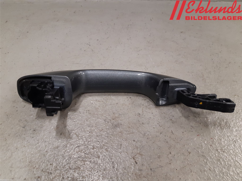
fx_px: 182
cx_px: 121
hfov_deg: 67.3
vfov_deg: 53.1
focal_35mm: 26
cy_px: 90
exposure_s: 1/50
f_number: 1.7
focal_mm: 3.93
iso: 125
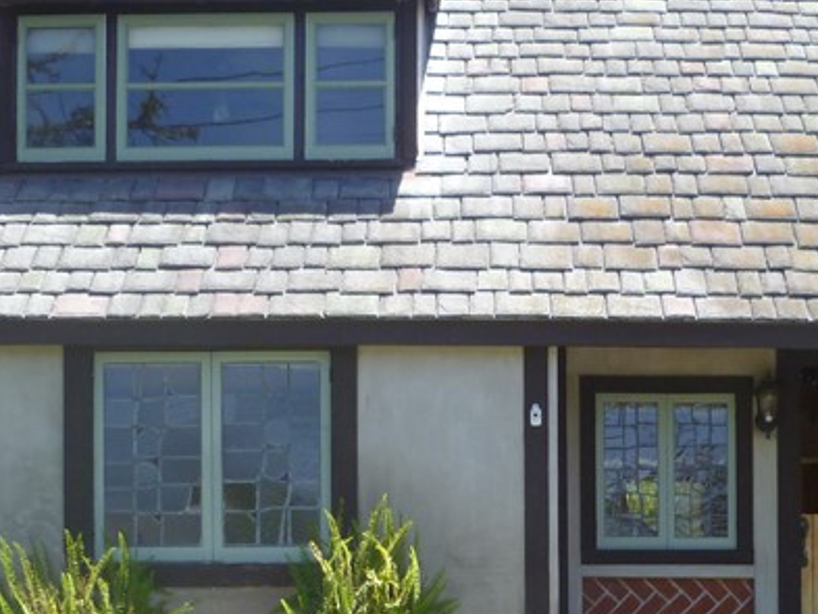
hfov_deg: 26.6
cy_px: 626
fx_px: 1726
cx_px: 495
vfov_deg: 19.5
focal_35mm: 73
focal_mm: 5
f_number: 3.3
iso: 100
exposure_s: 1/400
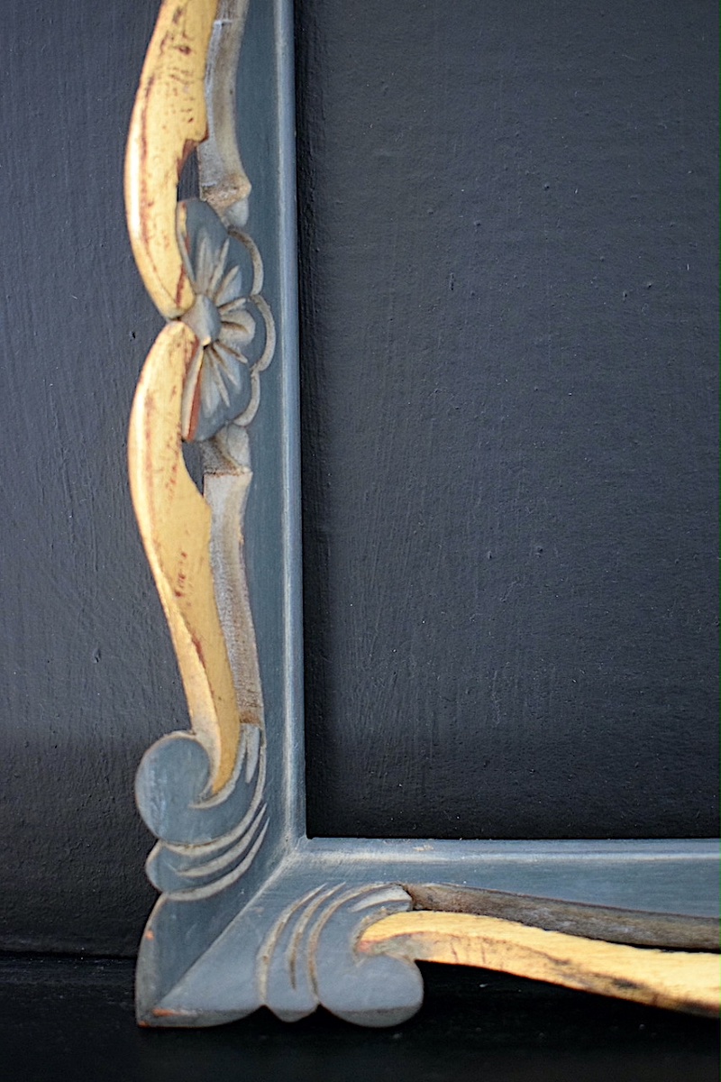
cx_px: 360
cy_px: 541
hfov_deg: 28.9
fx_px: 1397
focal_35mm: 46
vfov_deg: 42.3
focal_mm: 31
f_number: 4.2
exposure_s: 1/60
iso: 2800
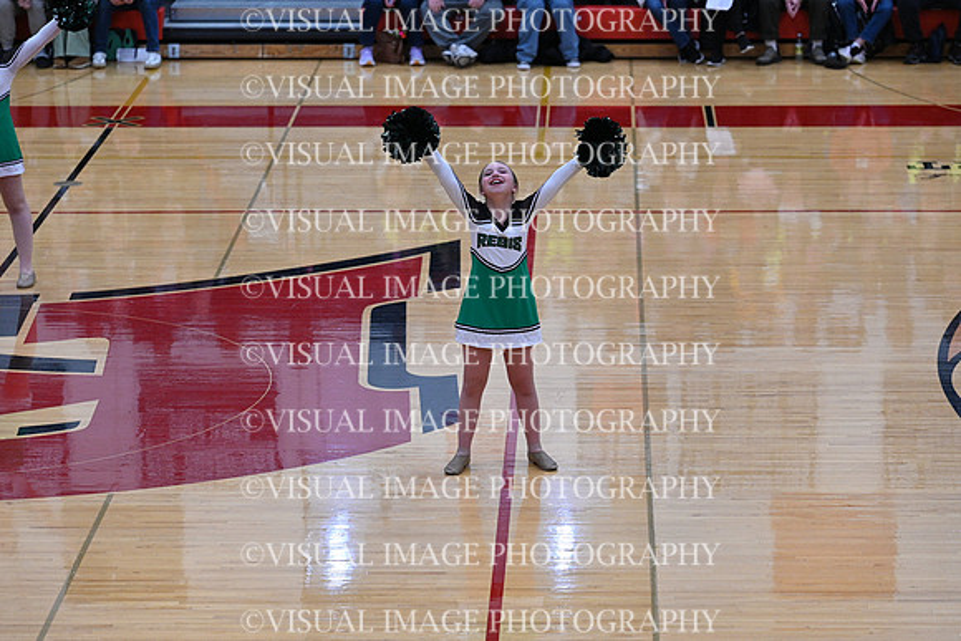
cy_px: 320
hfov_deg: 15.8
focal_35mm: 130
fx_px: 3471
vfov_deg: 10.6
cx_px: 480
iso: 4000
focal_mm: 130
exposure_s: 1/400
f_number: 4
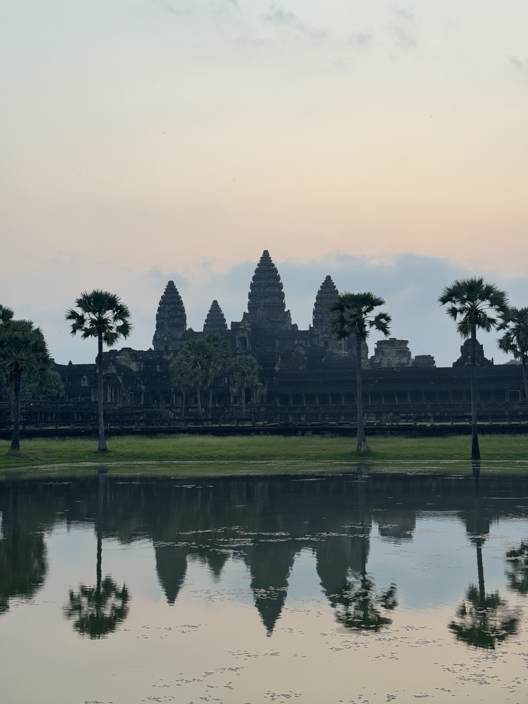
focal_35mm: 48
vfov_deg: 39.7
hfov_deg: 30.3
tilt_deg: +4.5
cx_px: 264
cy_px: 352
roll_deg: +0.2
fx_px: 976
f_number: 1.78
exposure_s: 1/518
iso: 64
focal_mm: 6.76
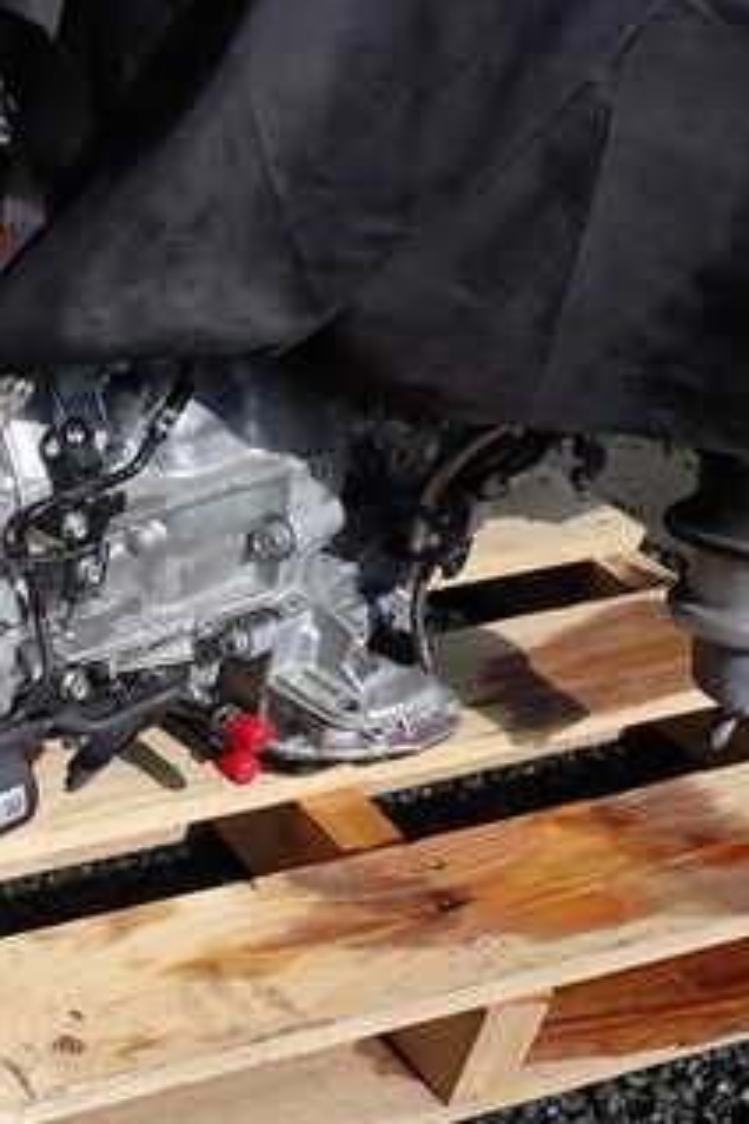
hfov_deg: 23.3
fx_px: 1529
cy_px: 735
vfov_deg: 39.9
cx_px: -300
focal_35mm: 49
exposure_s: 1/160
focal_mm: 4.5
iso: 100
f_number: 8
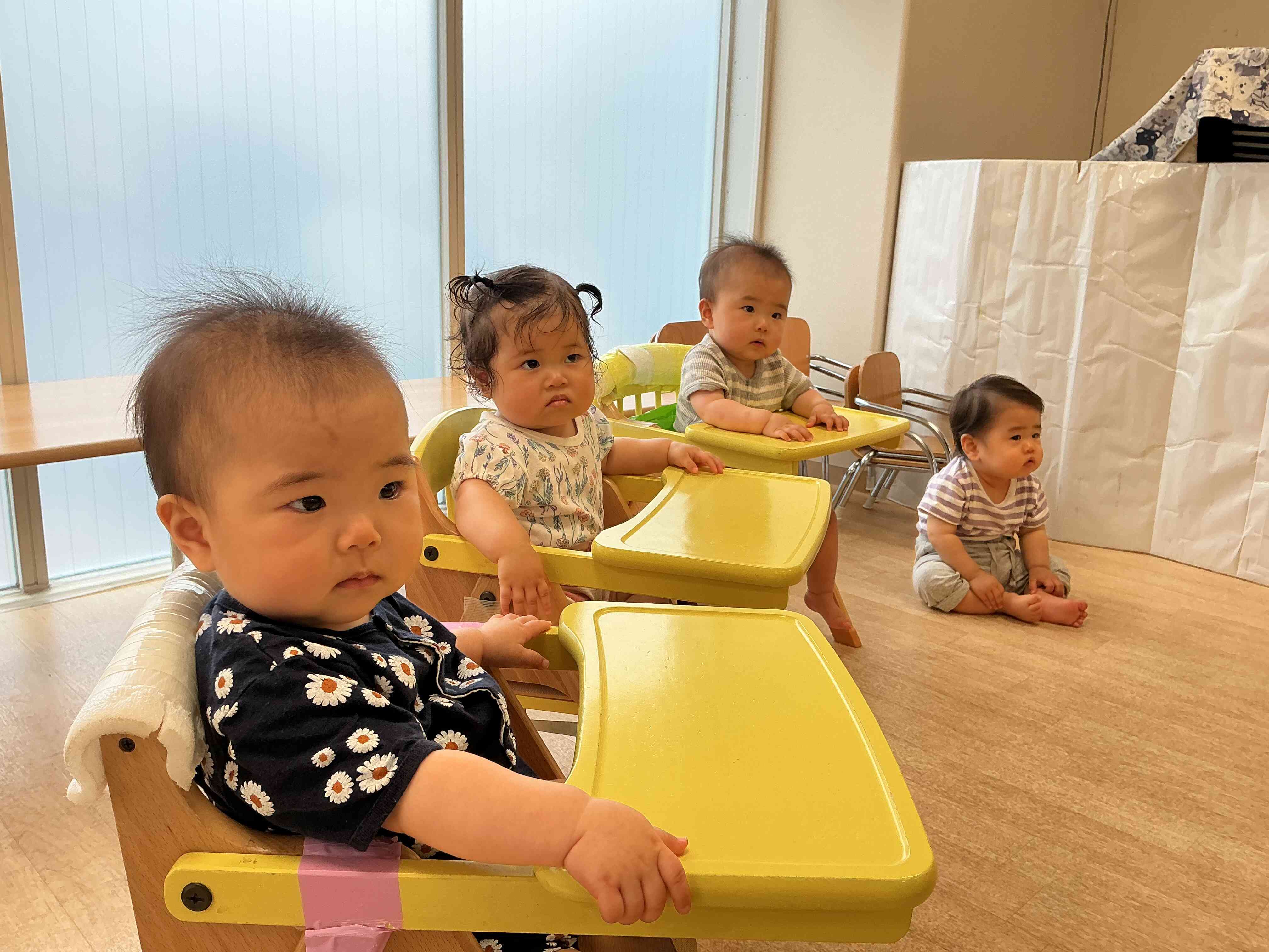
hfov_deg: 61.7
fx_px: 1063
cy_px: 476
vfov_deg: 48.2
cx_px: 634
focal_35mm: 29
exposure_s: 1/213
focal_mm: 3
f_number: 1.8
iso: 20
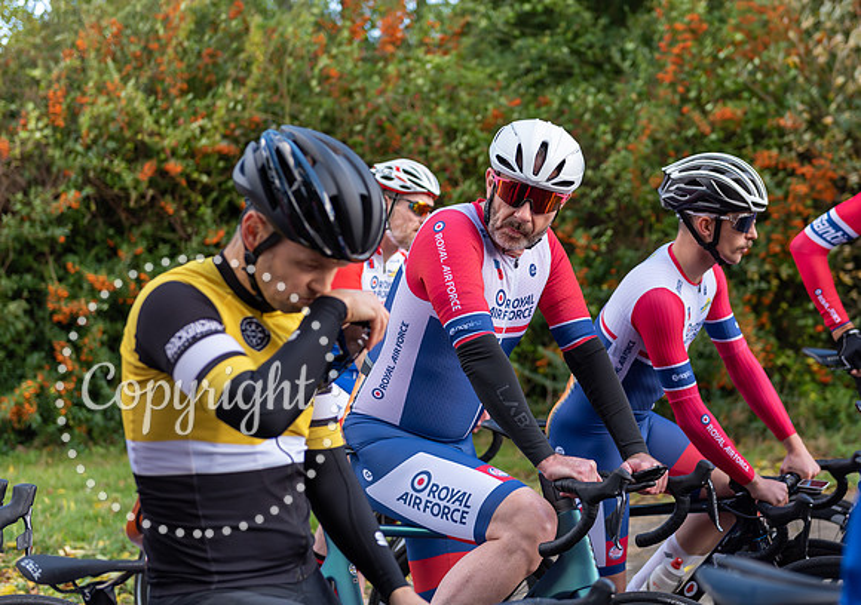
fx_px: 1757
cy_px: 254
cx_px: 527
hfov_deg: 27.5
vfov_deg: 19.5
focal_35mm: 72
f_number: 3.2
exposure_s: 1/400
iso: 200
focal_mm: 60
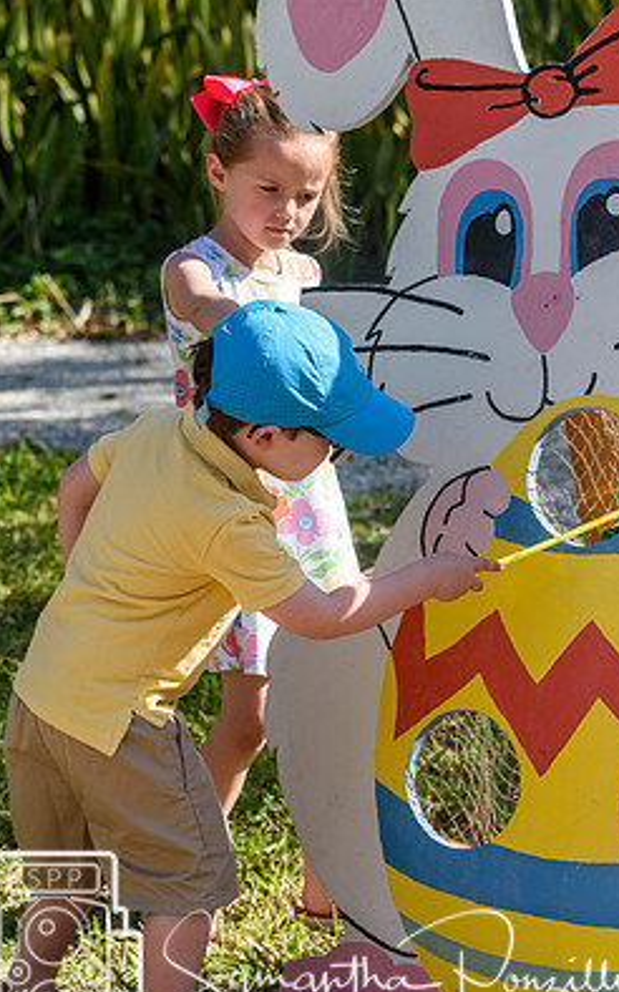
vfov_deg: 11.8
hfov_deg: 7.4
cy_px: 546
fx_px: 4808
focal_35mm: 178
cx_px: 330
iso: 200
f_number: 5.6
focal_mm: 102
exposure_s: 1/500
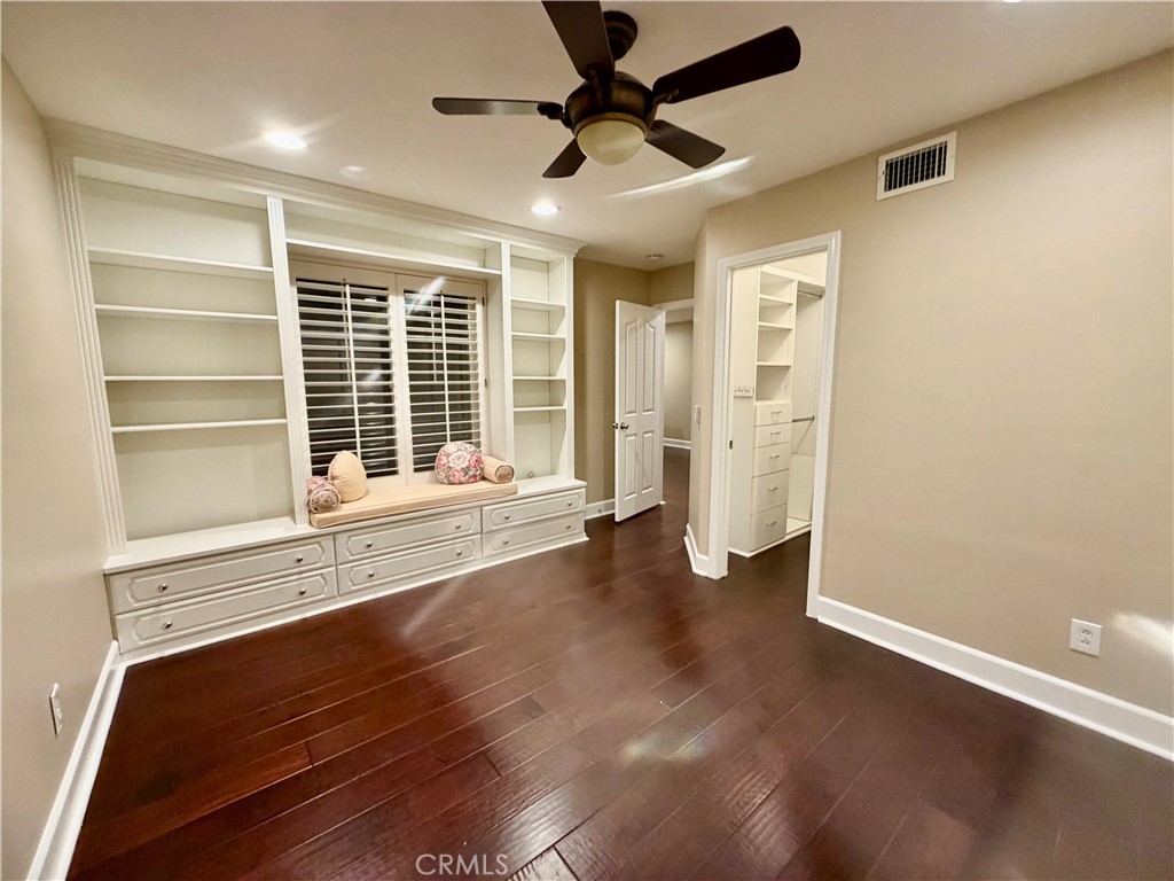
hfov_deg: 102.1
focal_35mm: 14
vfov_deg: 85.7
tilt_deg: -7.5
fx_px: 475
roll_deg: +1.0
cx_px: 587
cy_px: 440
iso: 400
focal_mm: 2.22
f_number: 2.2
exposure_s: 1/60
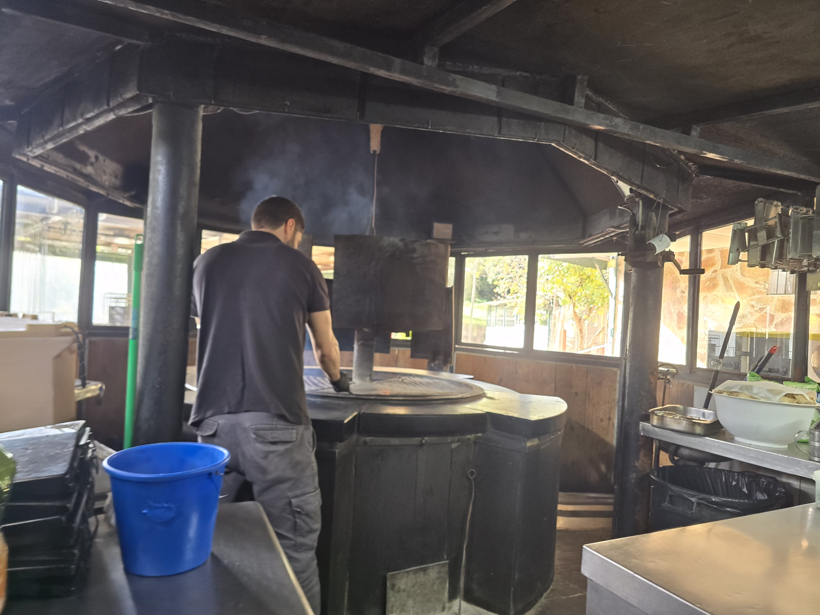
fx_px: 545
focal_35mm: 23
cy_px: 308
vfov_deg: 58.9
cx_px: 410
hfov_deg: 73.9
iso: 250
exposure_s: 1/100
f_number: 1.7
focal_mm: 6.3
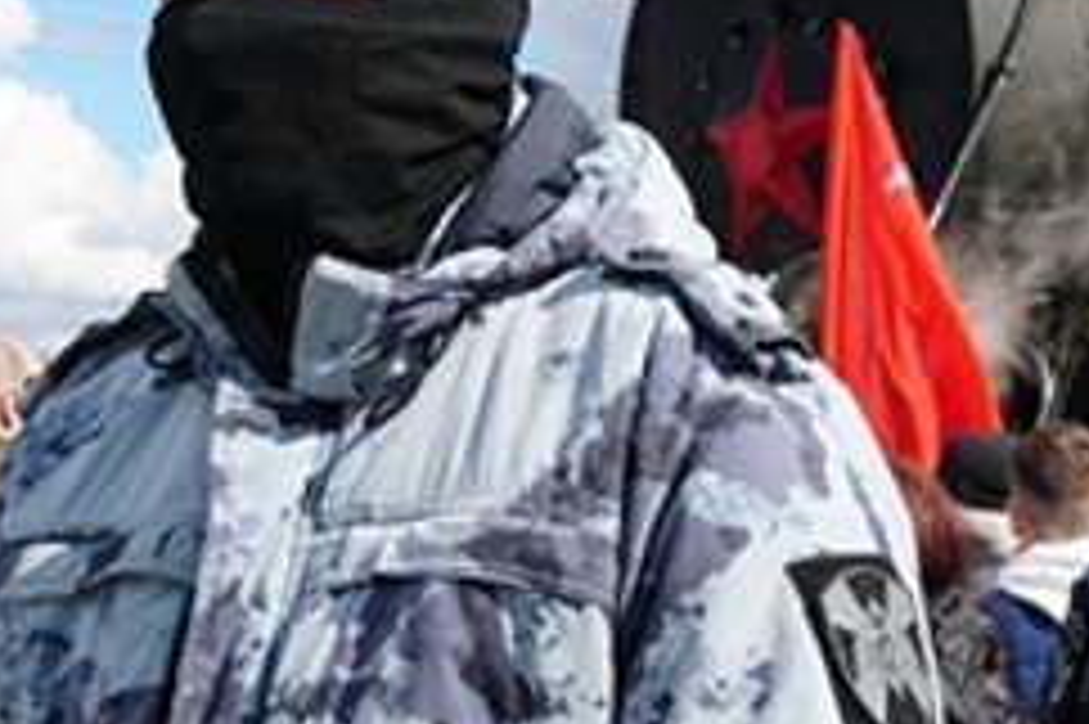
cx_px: 1138
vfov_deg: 14.6
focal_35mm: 93
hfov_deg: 21.0
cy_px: 567
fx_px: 2811
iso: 100
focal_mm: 20
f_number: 5
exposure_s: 1/500
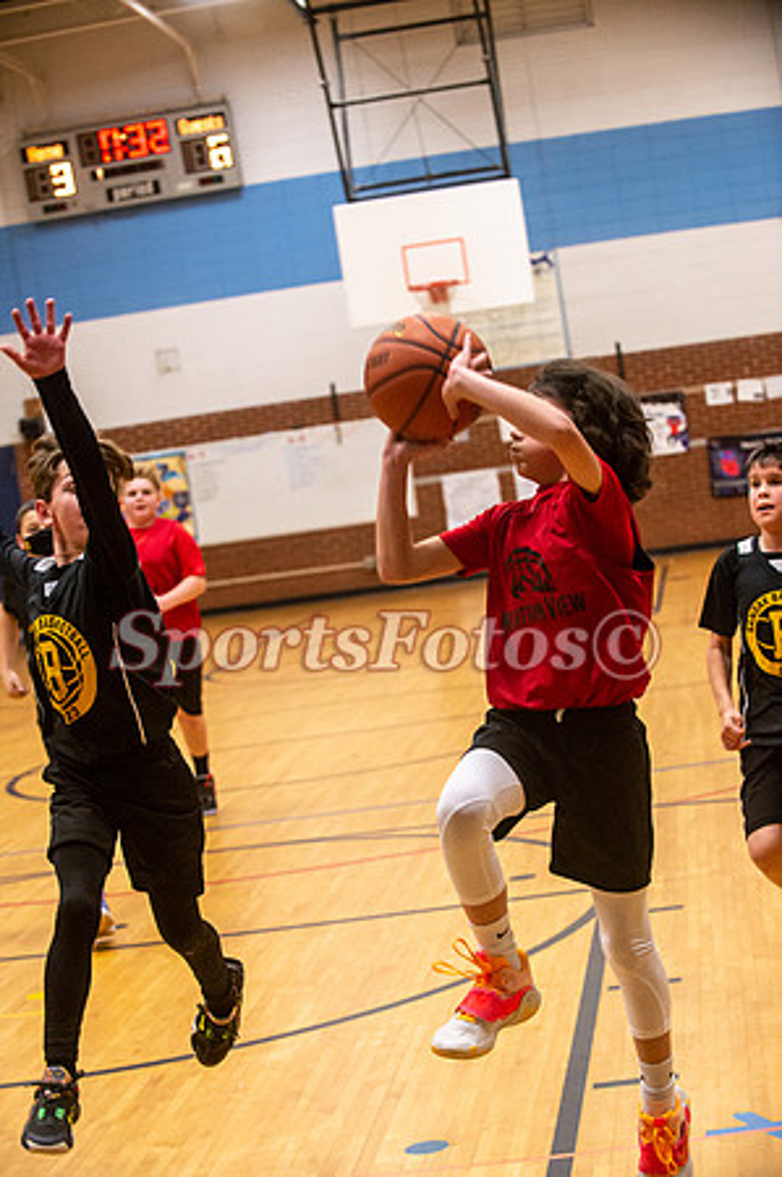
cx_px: 391
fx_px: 3788
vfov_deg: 17.7
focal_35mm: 116
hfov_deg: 11.8
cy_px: 588
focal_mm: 116
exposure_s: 1/500
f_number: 4
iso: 5000
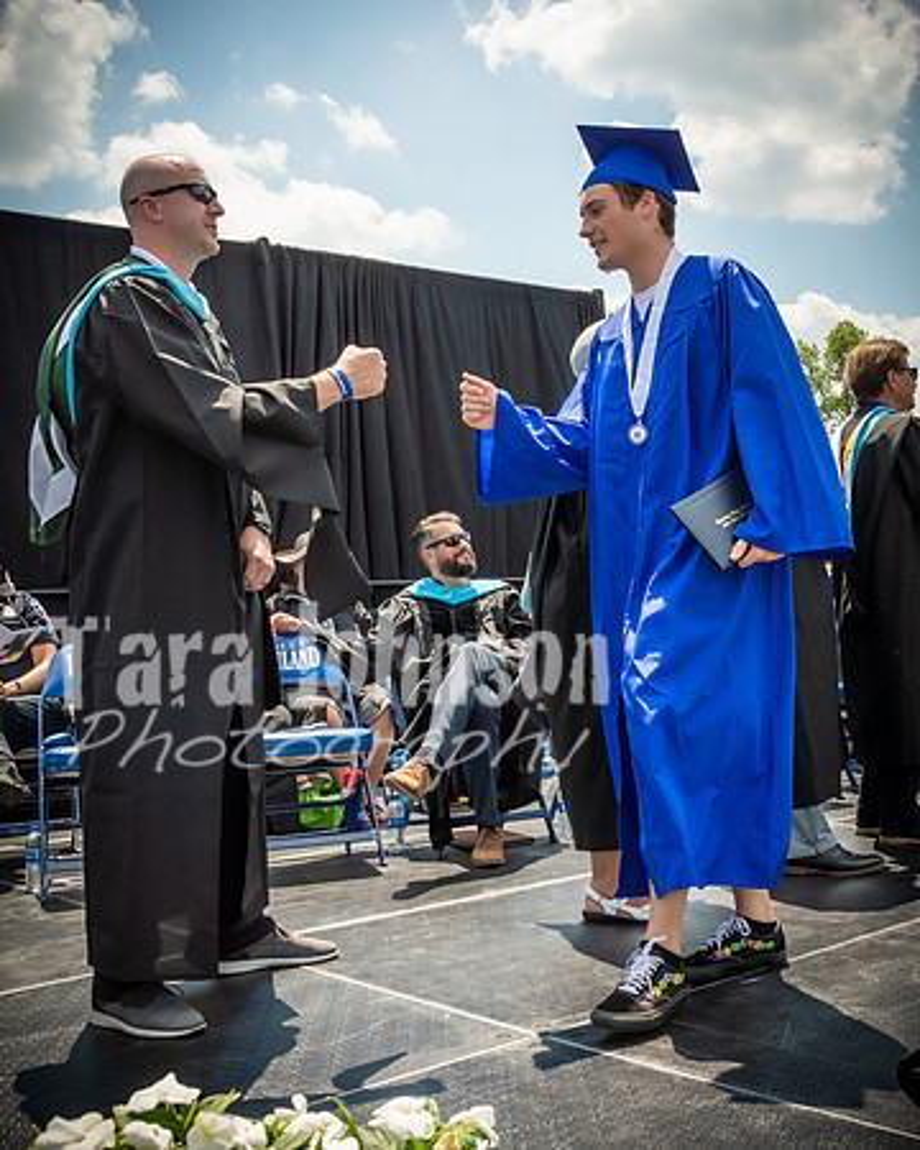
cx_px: 599
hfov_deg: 36.5
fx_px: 1385
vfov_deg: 45.1
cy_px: 568
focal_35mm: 41
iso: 200
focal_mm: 19
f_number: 7.1
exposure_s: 1/800
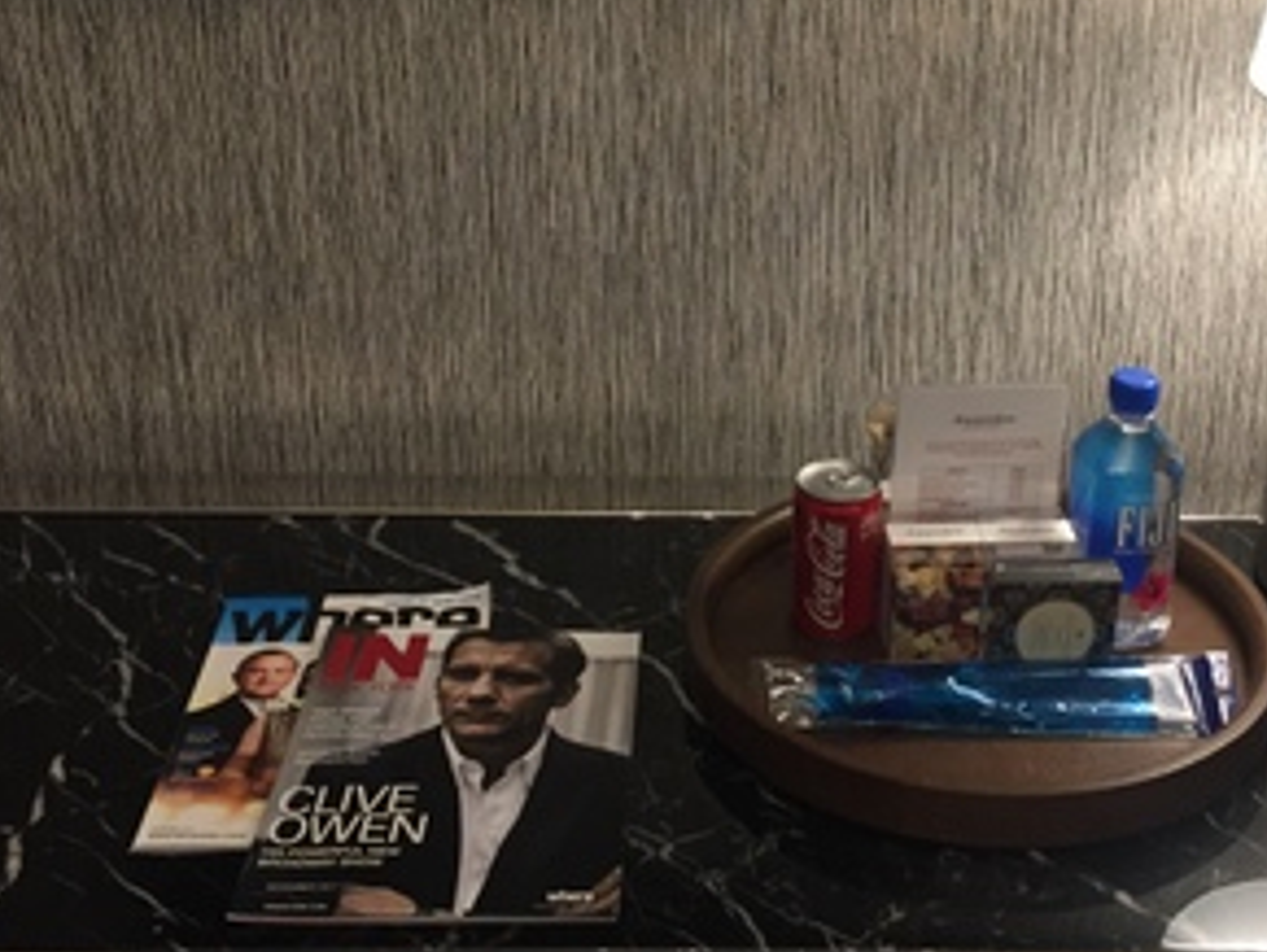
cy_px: 242
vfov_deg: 28.7
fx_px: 1832
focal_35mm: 50
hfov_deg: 38.0
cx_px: 765
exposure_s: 1/30
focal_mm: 4.15
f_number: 2.2
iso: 125
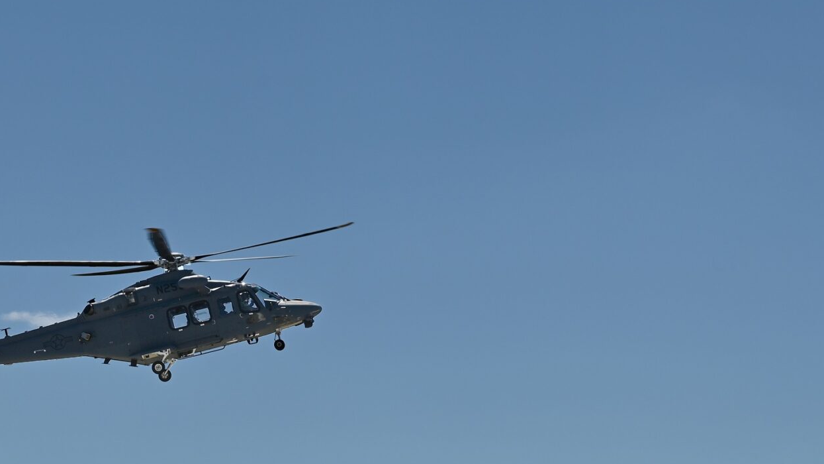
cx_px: 347
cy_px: 439
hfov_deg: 10.9
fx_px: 4326
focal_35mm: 198
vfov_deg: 6.1
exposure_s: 1/800
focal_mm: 92
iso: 100
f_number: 10
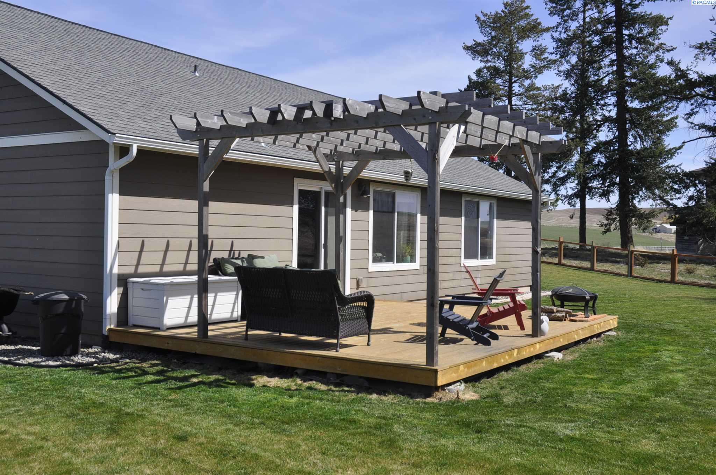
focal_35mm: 38
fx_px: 745
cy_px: 238
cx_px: 358
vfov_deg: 35.4
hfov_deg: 51.3
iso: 200
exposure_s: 1/320
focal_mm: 25
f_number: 9
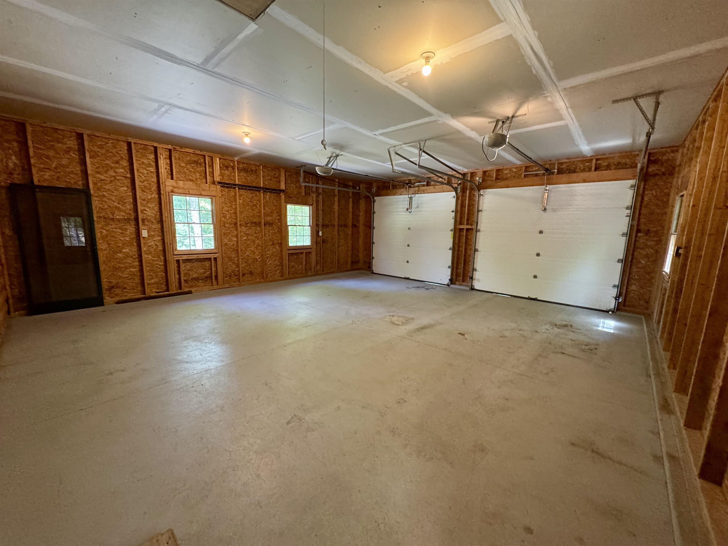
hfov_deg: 102.1
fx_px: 294
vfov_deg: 85.7
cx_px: 364
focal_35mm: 14
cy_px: 273
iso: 500
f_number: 2.2
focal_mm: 2.22
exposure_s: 1/60
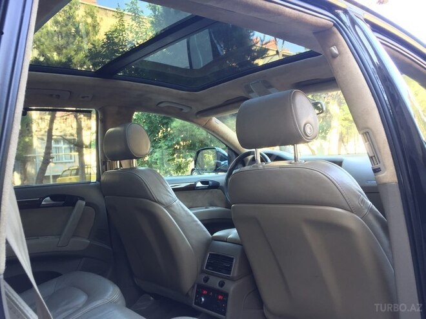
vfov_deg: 48.2
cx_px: 213
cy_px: 160
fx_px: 357
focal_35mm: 29
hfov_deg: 61.7
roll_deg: +2.1
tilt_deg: +0.7
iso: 40
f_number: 2.2
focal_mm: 4.15
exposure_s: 1/33
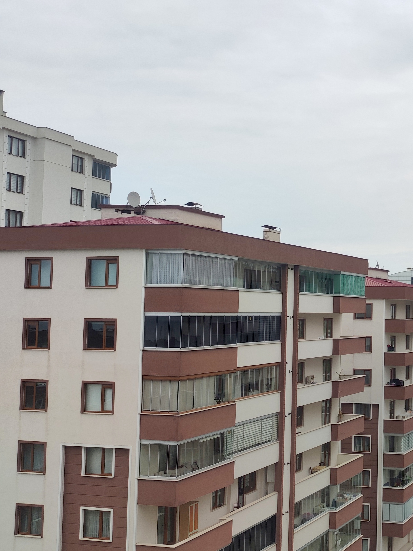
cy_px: 279
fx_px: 509
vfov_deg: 56.8
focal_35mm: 32
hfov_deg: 36.5
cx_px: 466
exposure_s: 1/873
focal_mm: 4.74
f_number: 1.79
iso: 50
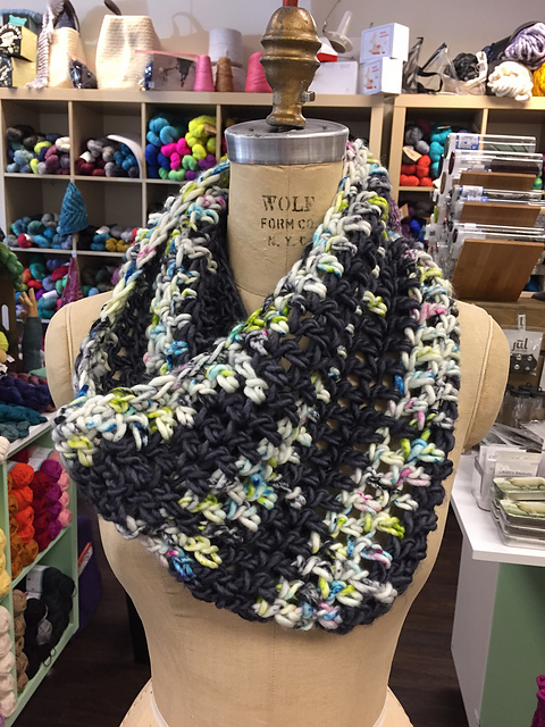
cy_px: 364
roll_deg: -2.0
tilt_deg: -11.9
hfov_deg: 48.2
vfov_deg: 61.7
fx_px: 609
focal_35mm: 29
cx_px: 272
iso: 125
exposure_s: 1/30
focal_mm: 4.15
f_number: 2.2
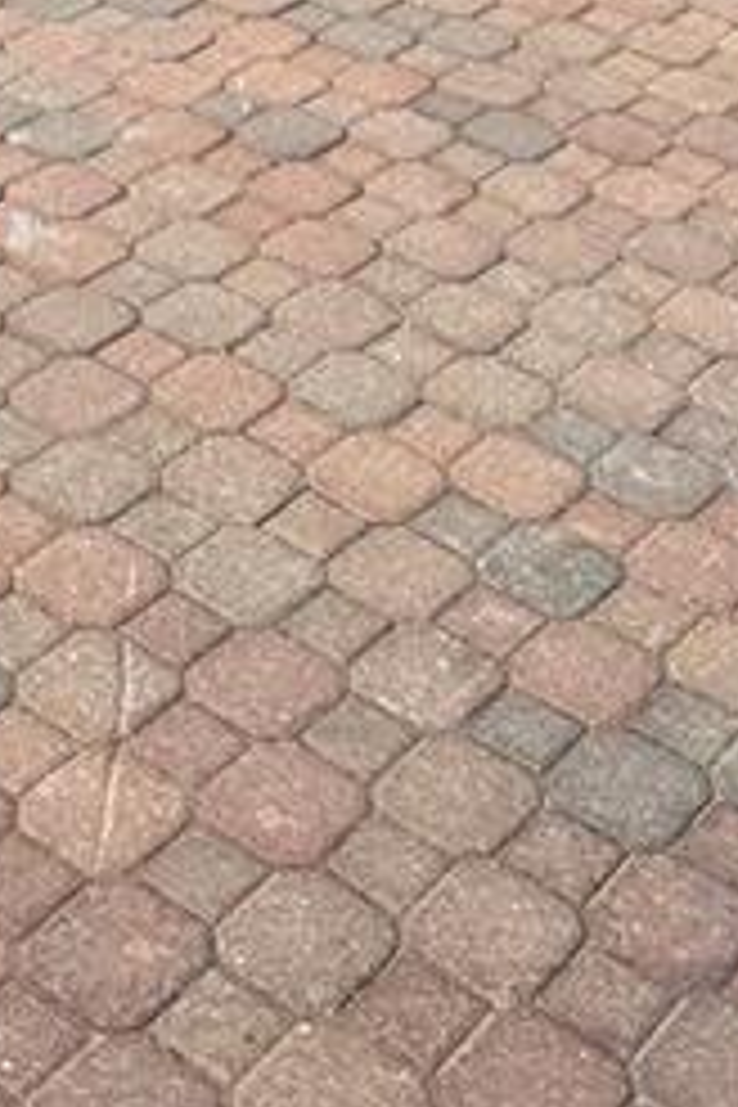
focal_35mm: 78
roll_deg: +0.4
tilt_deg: -6.6
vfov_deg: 21.8
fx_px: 2398
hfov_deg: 17.5
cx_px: 364
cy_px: -531
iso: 80
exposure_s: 1/3953
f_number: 1.78
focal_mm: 6.76
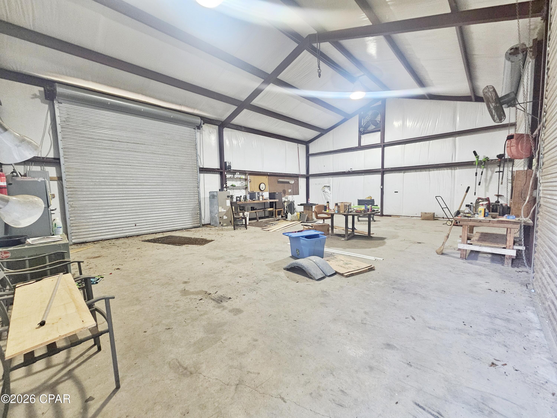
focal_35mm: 13
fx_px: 209
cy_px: 209
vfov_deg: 89.9
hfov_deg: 106.2
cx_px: 278
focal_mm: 2.2
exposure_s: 1/30
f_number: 2.2
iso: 320
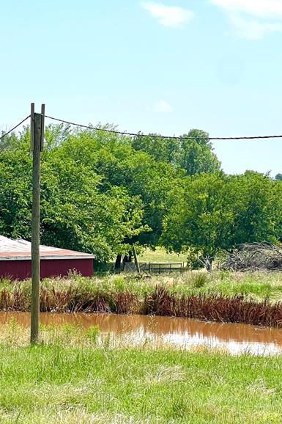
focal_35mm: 142
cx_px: 23
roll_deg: -1.0
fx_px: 1669
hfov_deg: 9.6
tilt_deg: +1.9
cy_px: 177
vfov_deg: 14.4
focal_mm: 9
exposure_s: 1/1292
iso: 32
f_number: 2.8
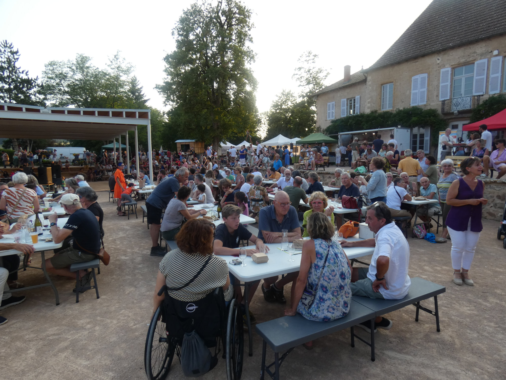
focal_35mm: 20
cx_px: 253
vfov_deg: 66.0
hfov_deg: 81.7
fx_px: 292
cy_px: 190
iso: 80
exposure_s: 1/250
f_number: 2.8
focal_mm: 3.6
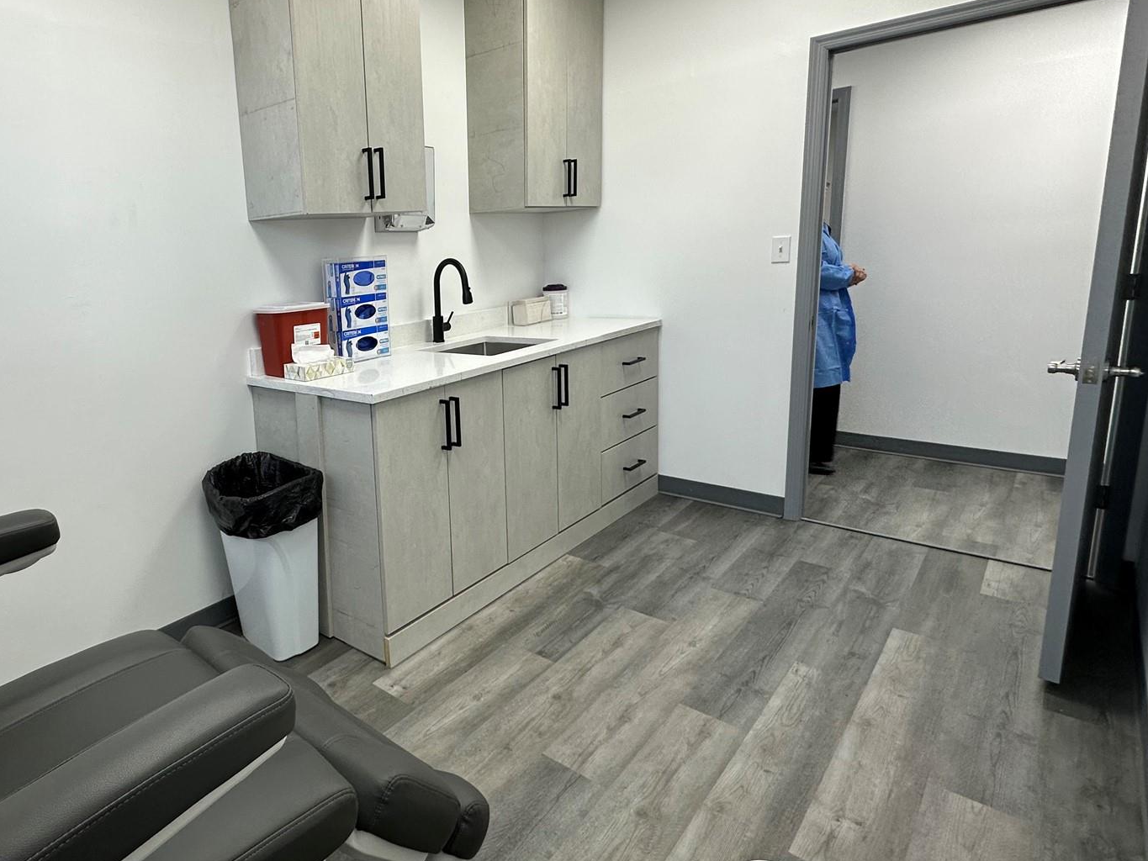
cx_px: 334
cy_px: 381
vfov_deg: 63.3
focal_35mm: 21
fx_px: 697
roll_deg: +4.0
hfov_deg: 75.1
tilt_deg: -9.4
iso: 64
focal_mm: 2.22
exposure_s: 1/120
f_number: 2.2
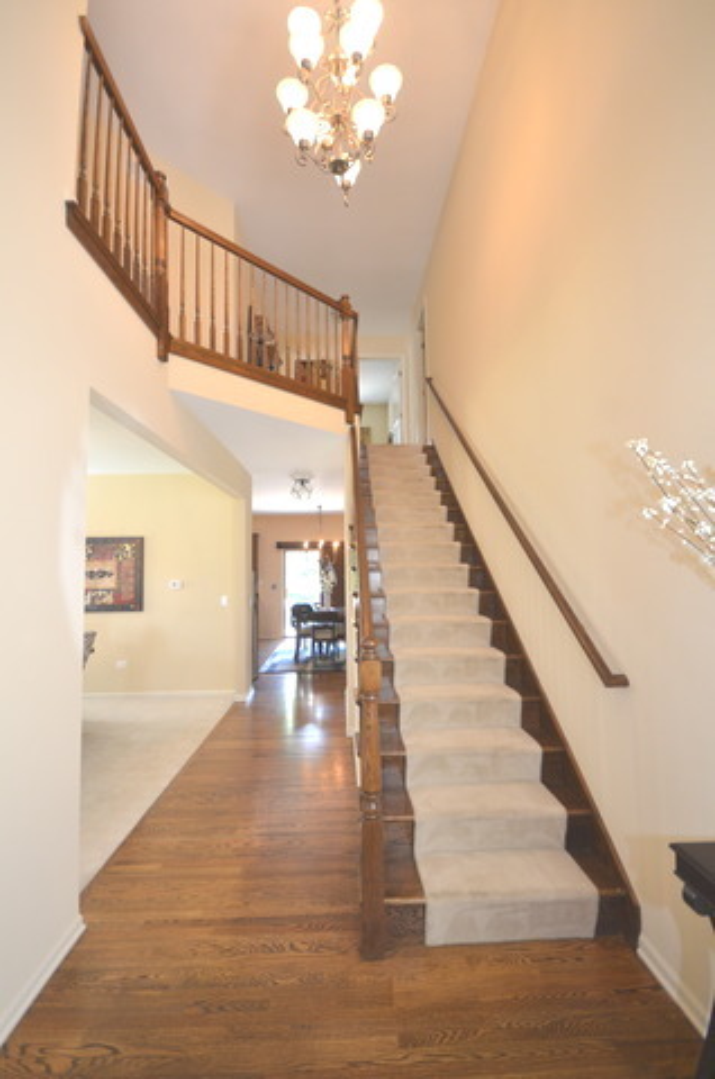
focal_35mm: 15
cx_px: 358
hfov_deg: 77.1
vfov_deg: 100.5
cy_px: 540
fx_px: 449
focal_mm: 10
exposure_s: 1/50
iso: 800
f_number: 4
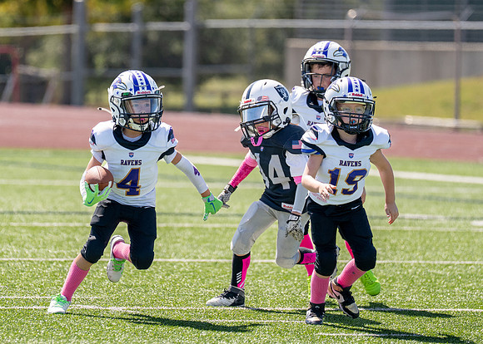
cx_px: 141
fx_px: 5059
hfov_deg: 5.5
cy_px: 139
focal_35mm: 369
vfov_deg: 3.9
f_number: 2.8
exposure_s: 1/3200
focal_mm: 200
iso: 200
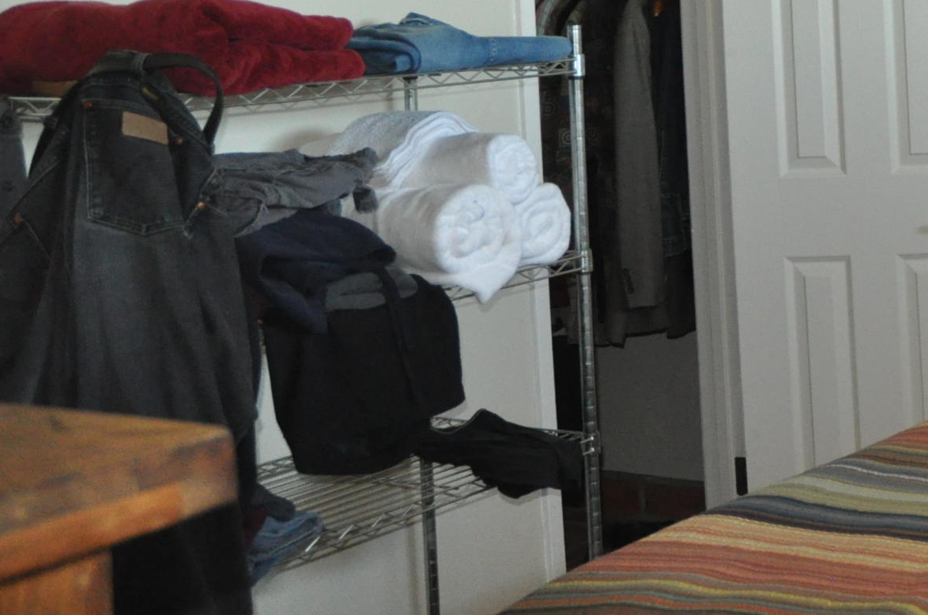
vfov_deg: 18.8
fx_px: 1776
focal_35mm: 69
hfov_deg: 26.0
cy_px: -72
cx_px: 1126
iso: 1600
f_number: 5
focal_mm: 18
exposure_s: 1/125
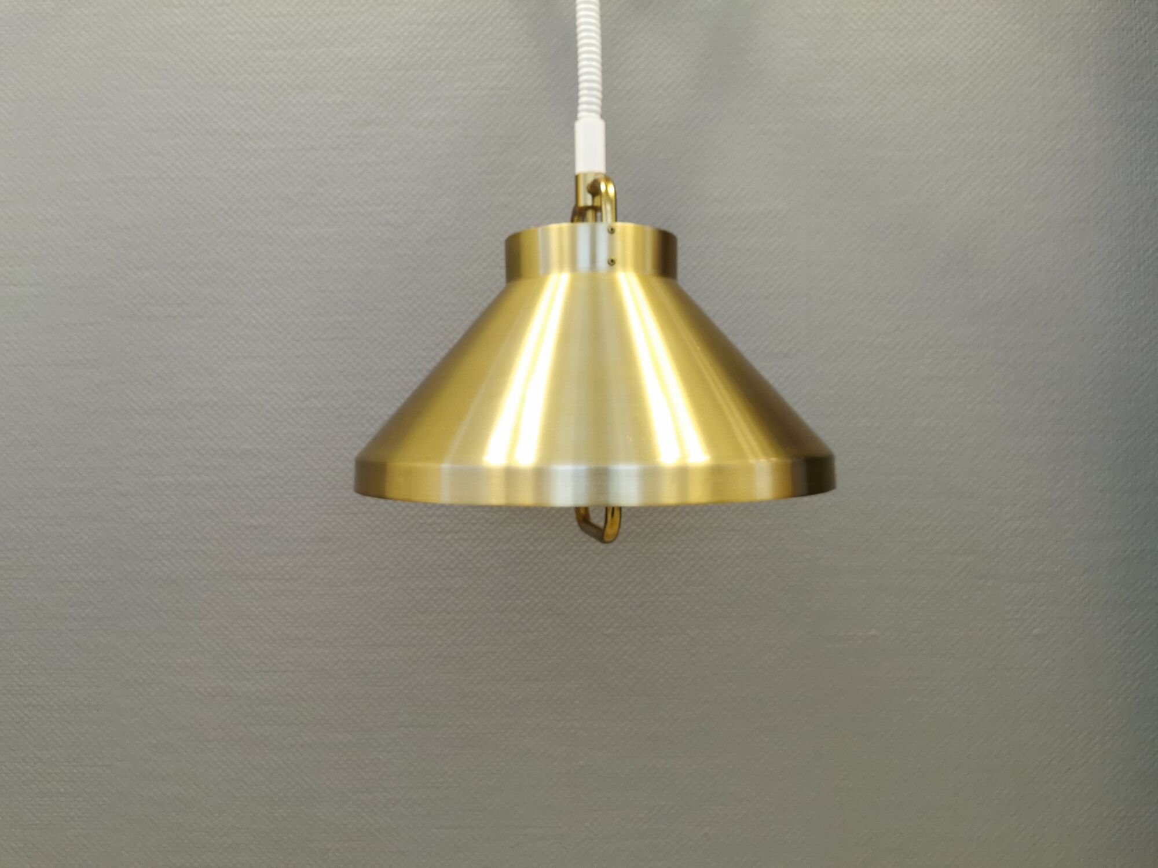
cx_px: 579
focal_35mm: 27
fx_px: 903
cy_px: 434
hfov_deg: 65.3
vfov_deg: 51.4
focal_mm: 5.56
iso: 160
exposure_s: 1/50
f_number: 1.6
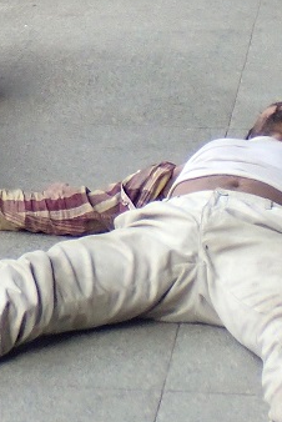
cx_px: 2
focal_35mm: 216
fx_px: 2533
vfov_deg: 9.3
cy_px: -206
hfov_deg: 6.4
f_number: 3.6
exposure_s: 1/250
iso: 320
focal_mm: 11.01
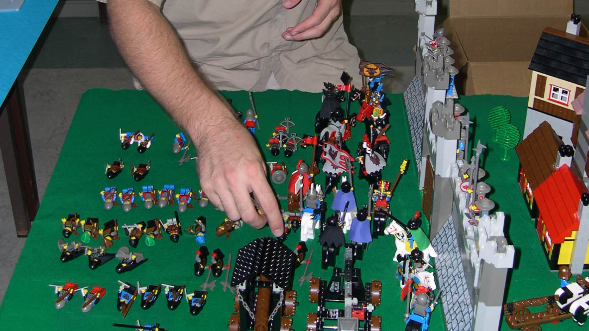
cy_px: 59
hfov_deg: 37.2
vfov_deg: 21.1
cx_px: 293
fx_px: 874
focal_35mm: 56
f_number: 2.8
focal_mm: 8
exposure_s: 1/60
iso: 100
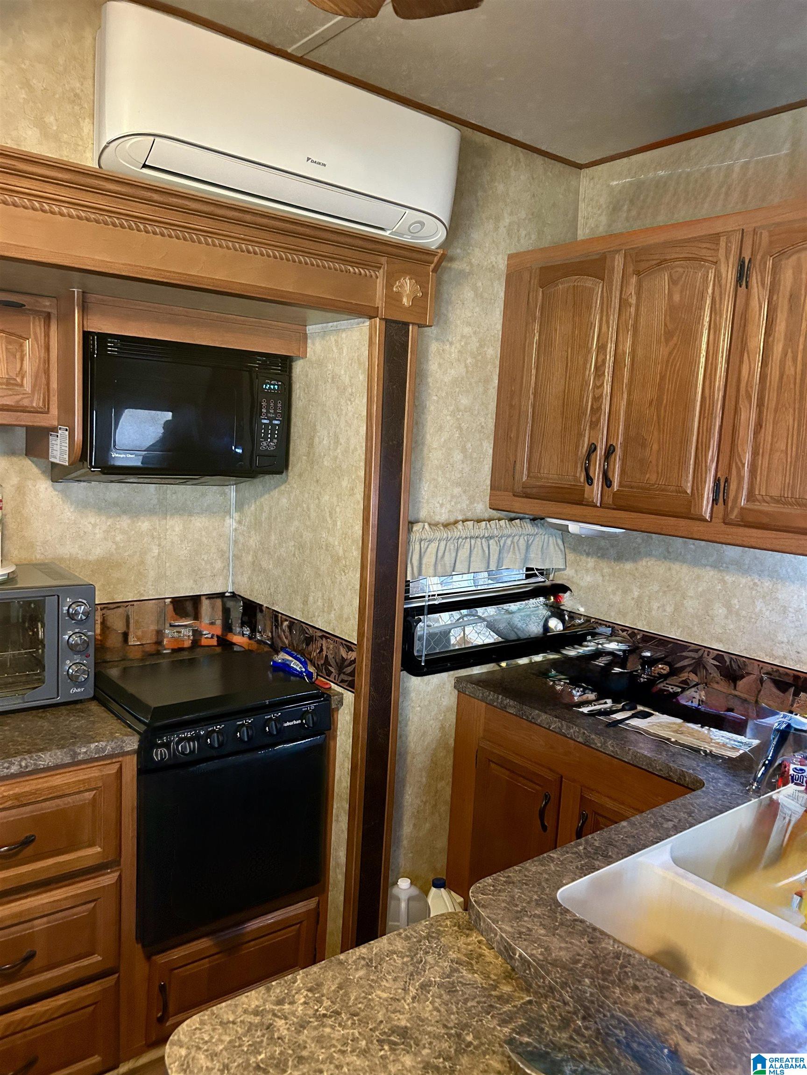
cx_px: 404
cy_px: 538
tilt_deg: -8.3
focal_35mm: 26
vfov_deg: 67.3
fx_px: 808
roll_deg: -3.2
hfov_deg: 53.1
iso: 640
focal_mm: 5.7
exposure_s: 1/40
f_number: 1.5
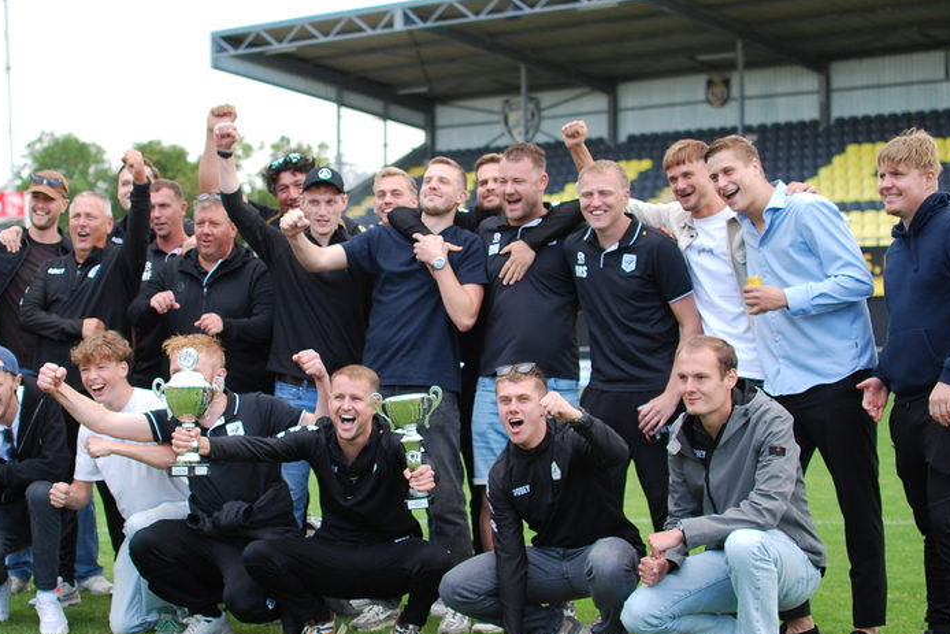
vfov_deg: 18.0
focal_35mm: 76
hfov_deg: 26.7
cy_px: 346
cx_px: 359
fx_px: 1998
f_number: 2.5
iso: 200
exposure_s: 1/640
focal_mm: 35
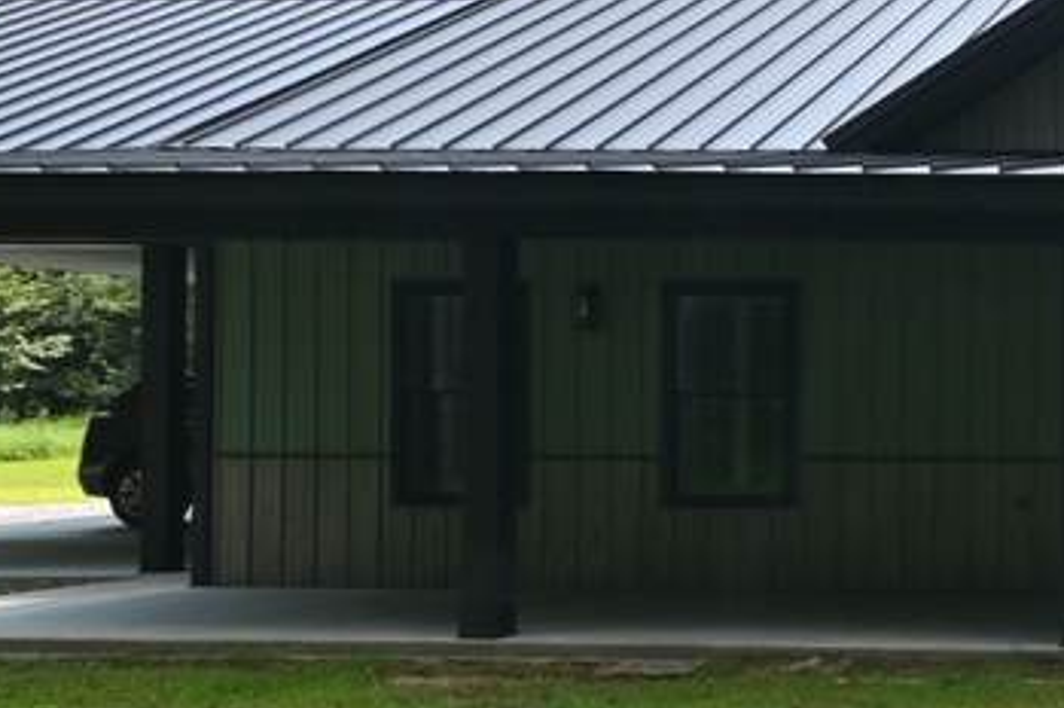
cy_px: 400
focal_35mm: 55
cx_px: 1424
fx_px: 1624
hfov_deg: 28.8
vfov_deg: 24.6
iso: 100
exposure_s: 1/320
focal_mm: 10
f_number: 6.3
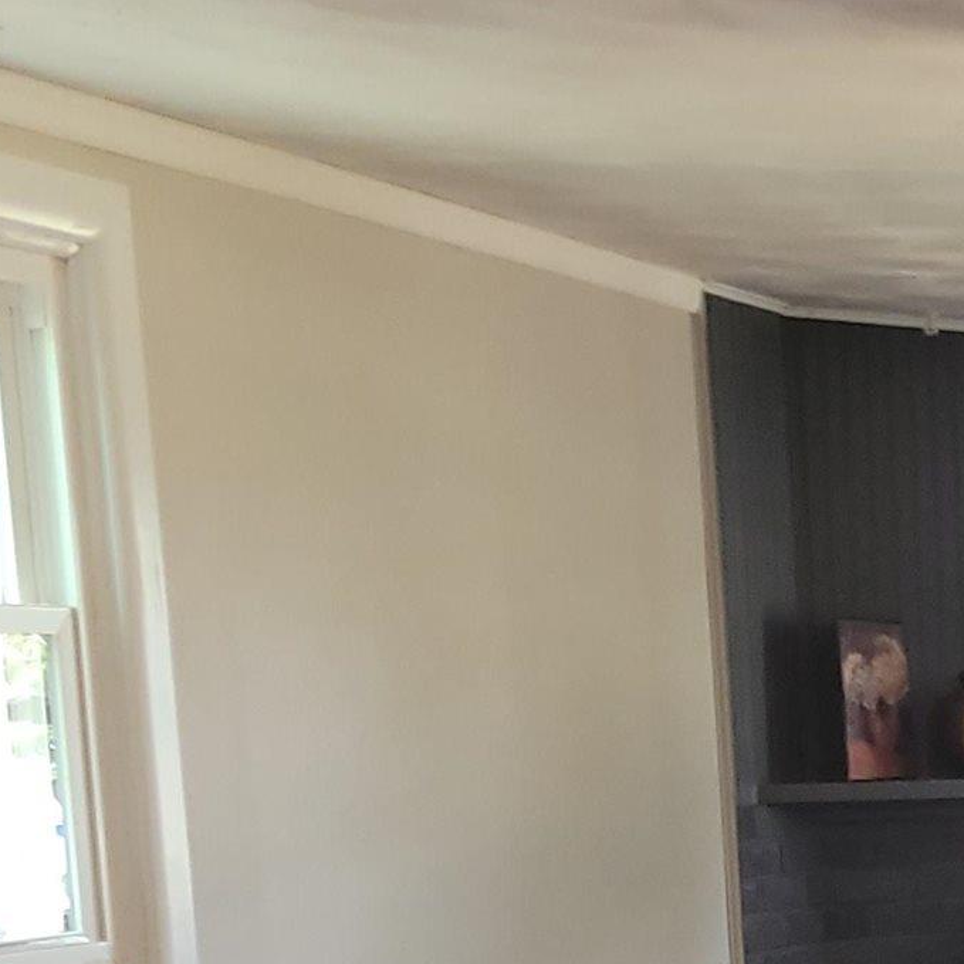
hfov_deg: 14.5
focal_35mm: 104
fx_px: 3277
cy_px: 1044
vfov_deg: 16.3
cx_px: 1785
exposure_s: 1/30
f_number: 1.8
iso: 100
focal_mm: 5.4
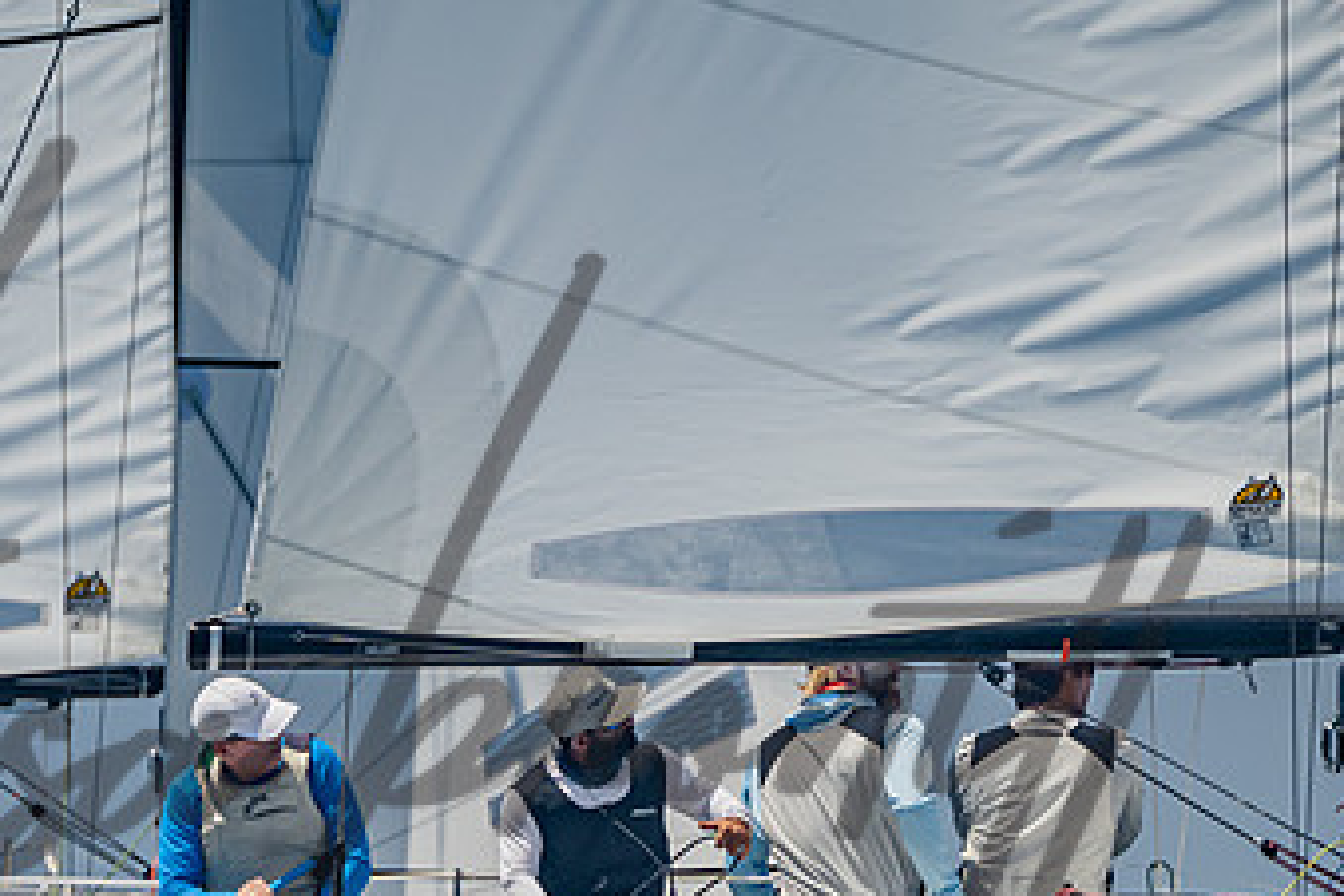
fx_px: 39570
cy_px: 1110
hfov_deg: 1.9
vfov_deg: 1.3
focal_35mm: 1060
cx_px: 608
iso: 400
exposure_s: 1/3200
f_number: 6.3
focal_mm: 400
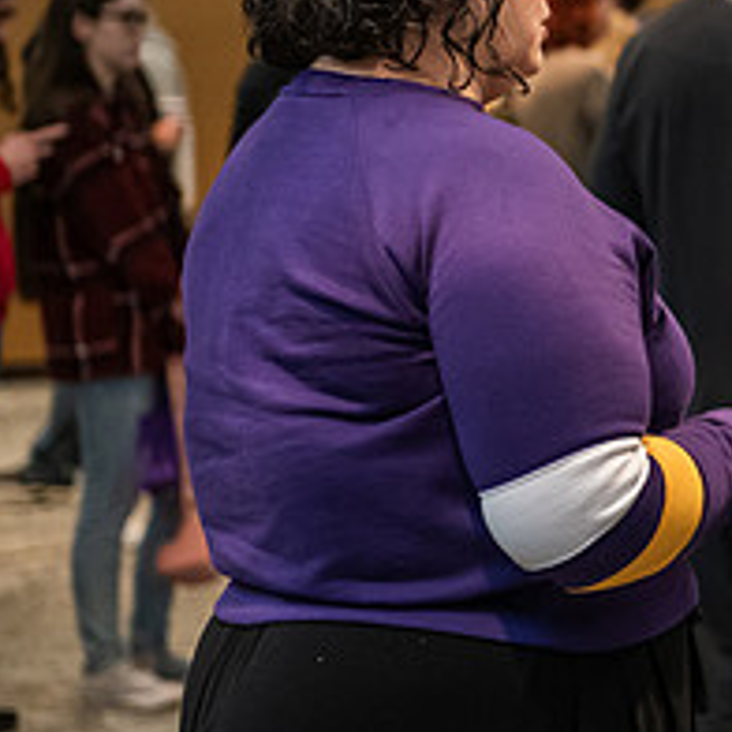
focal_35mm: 156
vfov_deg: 11.1
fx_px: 3732
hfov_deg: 10.9
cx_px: 1008
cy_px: 103
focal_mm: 62
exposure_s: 1/200
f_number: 3.2
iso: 2500
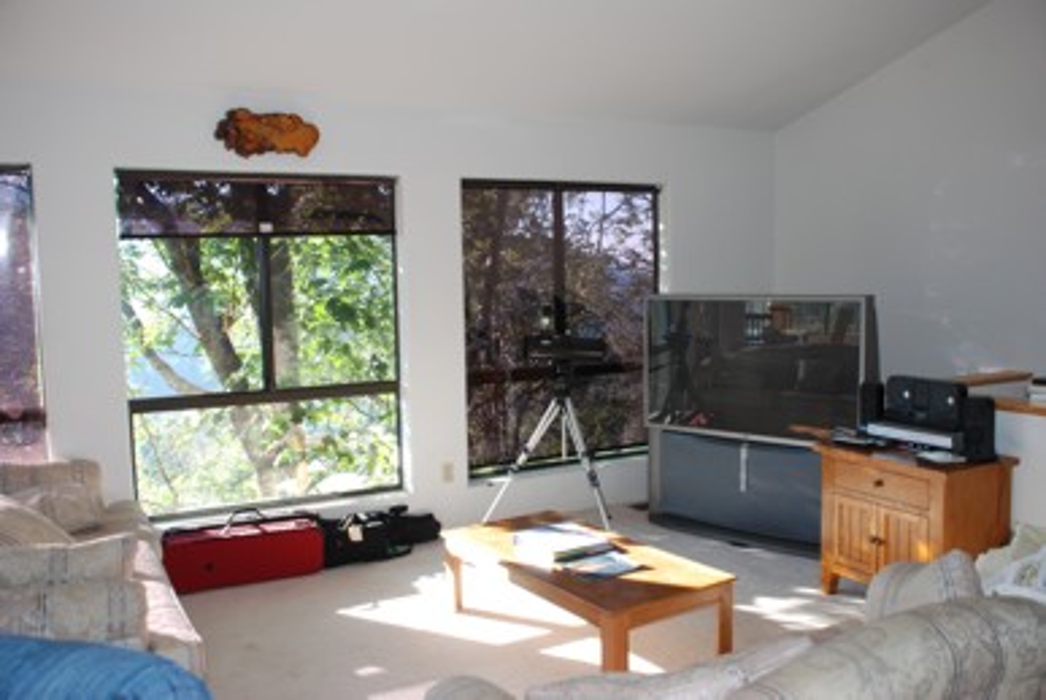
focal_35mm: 30
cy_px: 350
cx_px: 523
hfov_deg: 61.9
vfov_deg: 43.7
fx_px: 873
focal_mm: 20
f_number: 3.8
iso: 200
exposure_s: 1/80
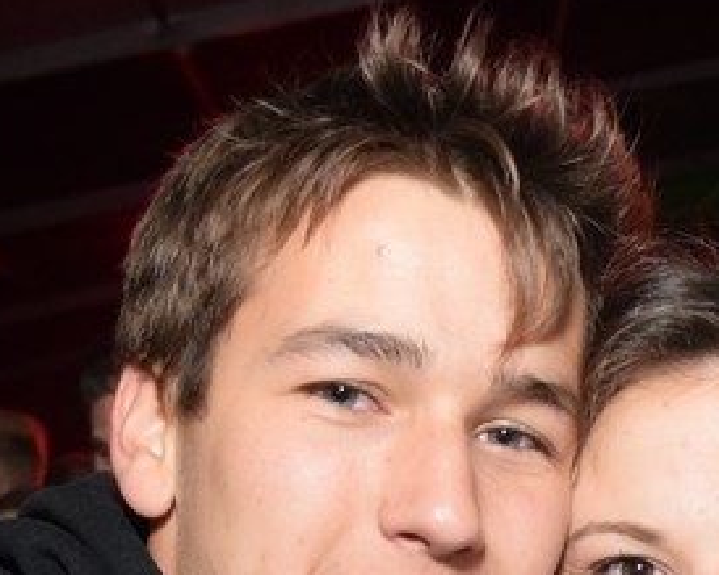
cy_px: 704
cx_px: 752
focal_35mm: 99
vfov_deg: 15.0
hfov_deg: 18.8
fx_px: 2100
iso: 1600
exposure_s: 1/40
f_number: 3.5
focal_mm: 19
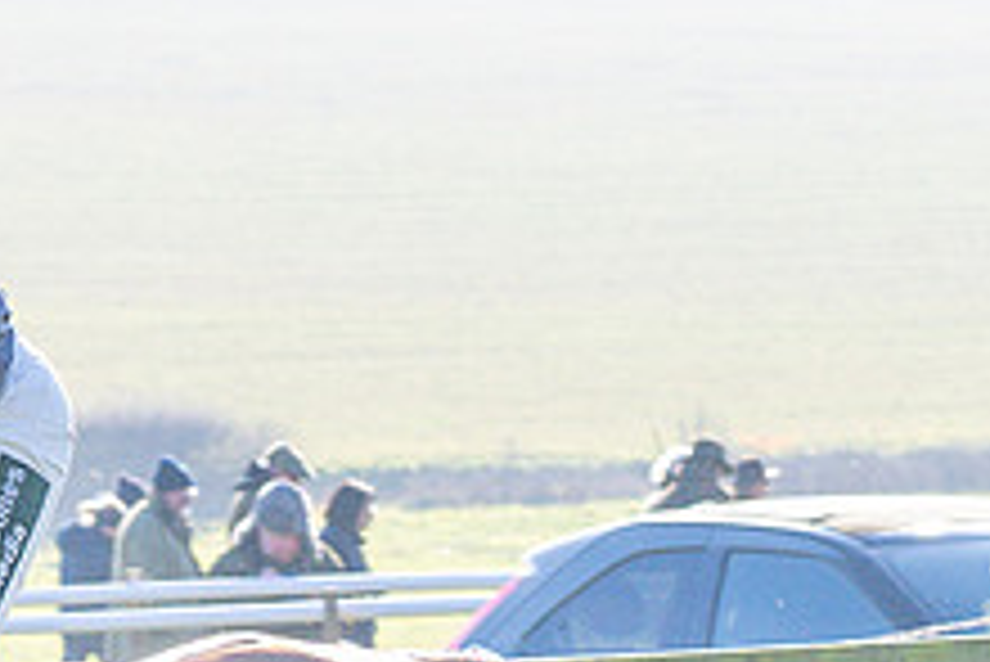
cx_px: 897
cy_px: 1186
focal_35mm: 378
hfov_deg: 5.4
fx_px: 10401
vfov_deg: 3.6
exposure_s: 1/1000
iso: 640
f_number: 4
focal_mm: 55
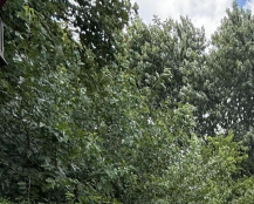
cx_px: 229
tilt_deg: -12.2
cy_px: 327
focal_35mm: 42
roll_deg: -0.9
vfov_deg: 24.7
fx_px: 316
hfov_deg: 40.4
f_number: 2.2
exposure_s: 1/257
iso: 50
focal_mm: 2.22
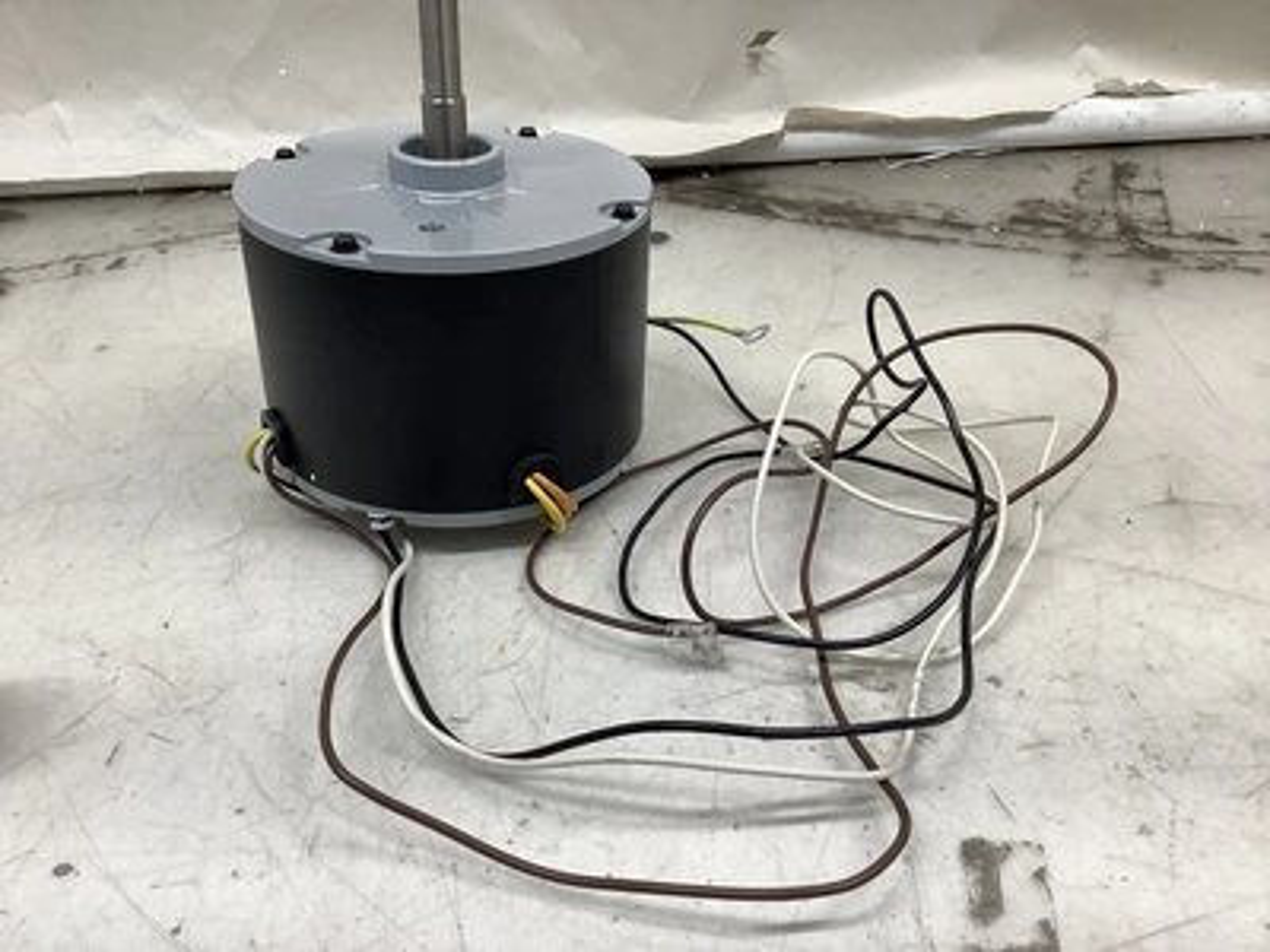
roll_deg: +2.1
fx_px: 1137
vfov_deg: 45.4
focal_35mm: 31
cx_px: 635
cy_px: 476
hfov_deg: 58.4
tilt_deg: -33.6
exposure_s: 1/100
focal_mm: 3.3
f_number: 2.4
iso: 50
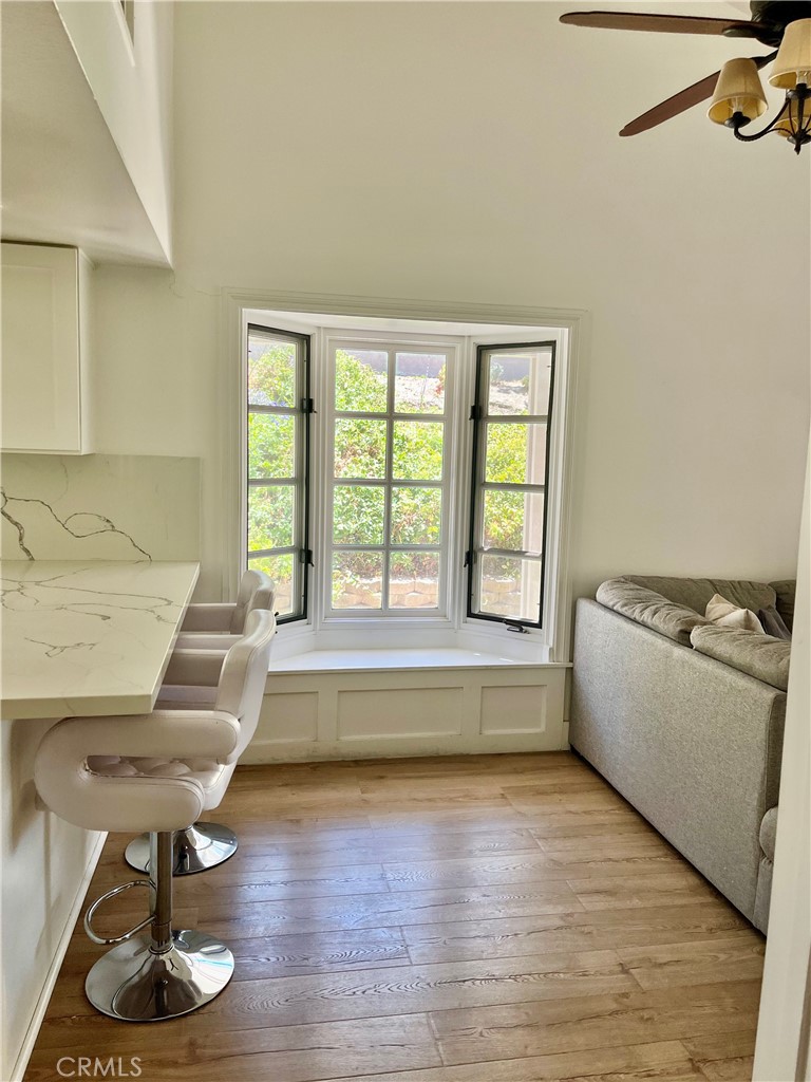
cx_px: 406
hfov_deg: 53.1
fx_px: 812
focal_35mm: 26
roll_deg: -2.8
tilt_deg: -6.1
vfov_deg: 67.3
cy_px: 541
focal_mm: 5.1
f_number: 1.6
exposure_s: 1/121
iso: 80
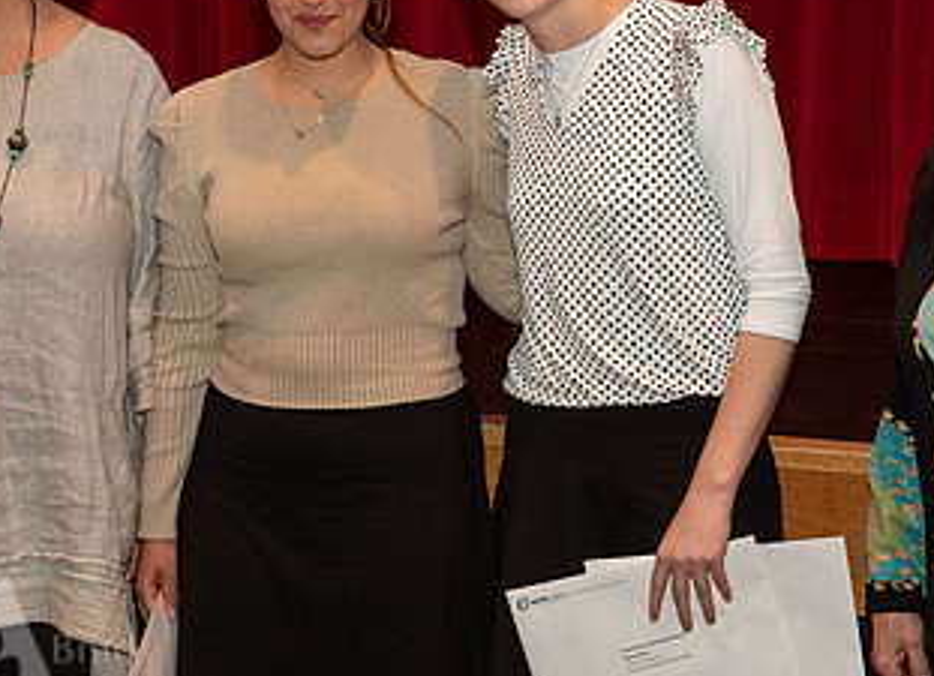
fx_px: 3410
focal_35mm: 128
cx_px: 398
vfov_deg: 11.3
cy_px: 292
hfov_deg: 15.6
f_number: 5
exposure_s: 1/100
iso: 1000
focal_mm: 62
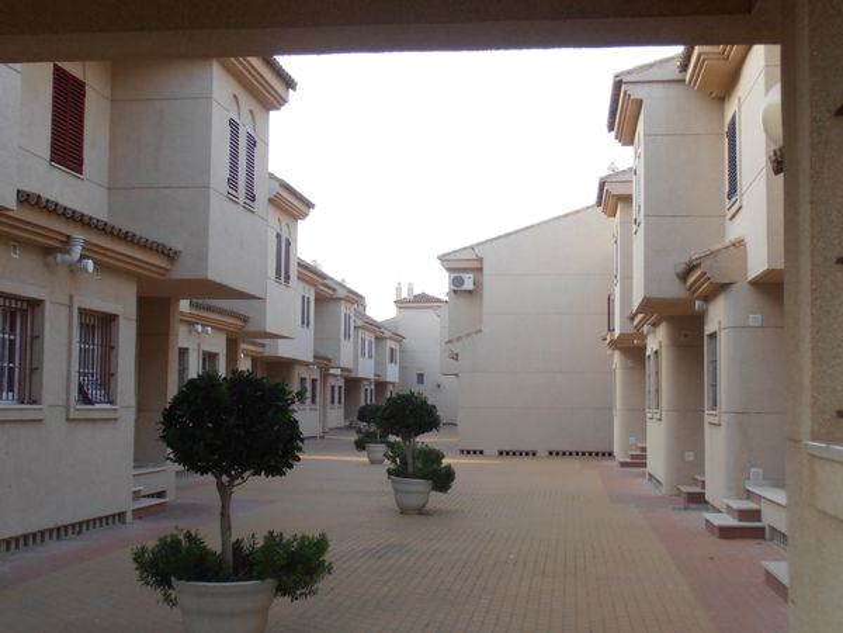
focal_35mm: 57
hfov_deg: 33.8
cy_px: 316
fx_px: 1388
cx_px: 422
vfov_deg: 25.7
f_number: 4.5
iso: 80
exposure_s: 1/100
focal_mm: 10.04
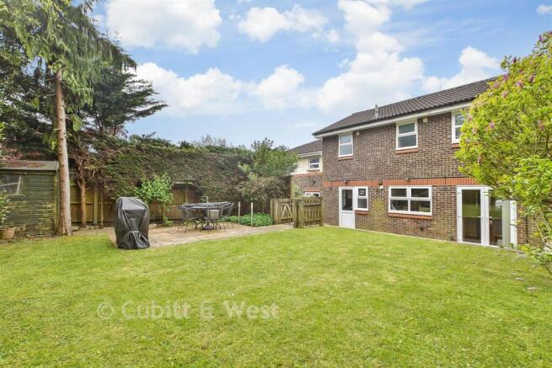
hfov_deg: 100.4
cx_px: 276
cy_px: 184
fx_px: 230
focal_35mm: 15
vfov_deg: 77.4
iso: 160
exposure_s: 1/125
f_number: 8
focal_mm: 10
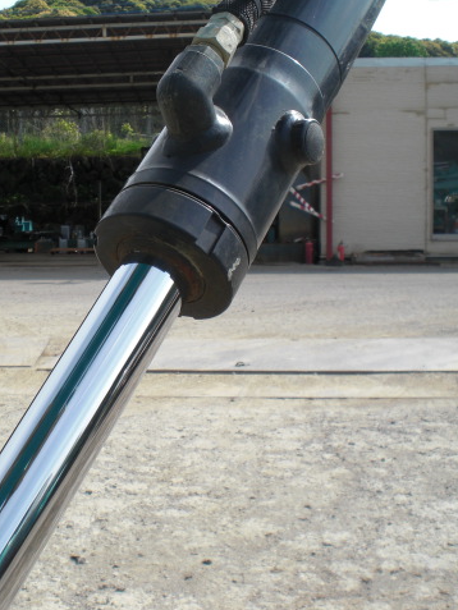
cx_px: 142
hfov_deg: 28.3
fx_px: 899
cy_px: 304
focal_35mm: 51
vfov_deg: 37.5
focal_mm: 6.3
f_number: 5.6
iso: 64
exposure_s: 1/250
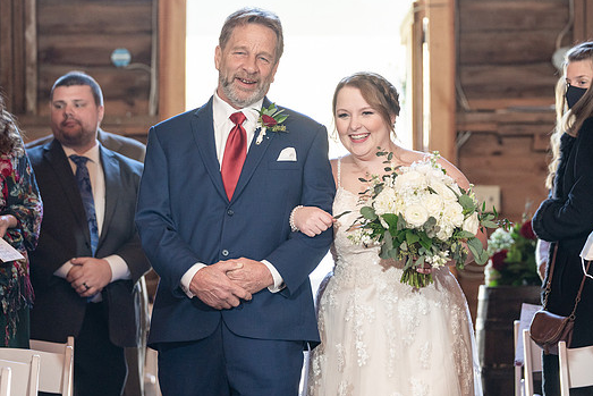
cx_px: 340
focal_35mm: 170
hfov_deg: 12.1
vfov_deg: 8.1
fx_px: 2801
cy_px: 175
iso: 2000
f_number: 4
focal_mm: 136
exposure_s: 1/200
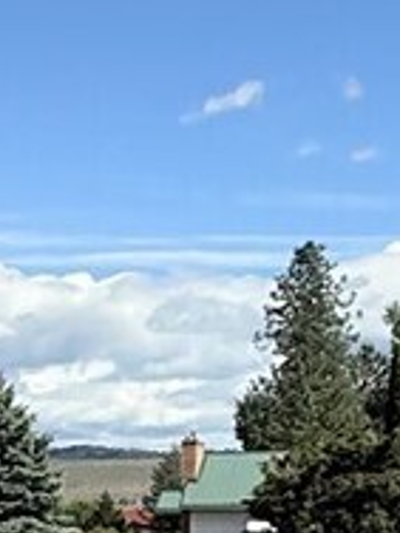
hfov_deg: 13.3
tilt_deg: -2.5
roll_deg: -0.3
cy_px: 627
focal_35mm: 107
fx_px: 1649
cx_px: -128
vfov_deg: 17.6
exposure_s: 1/3460
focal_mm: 2.22
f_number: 2.2
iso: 50
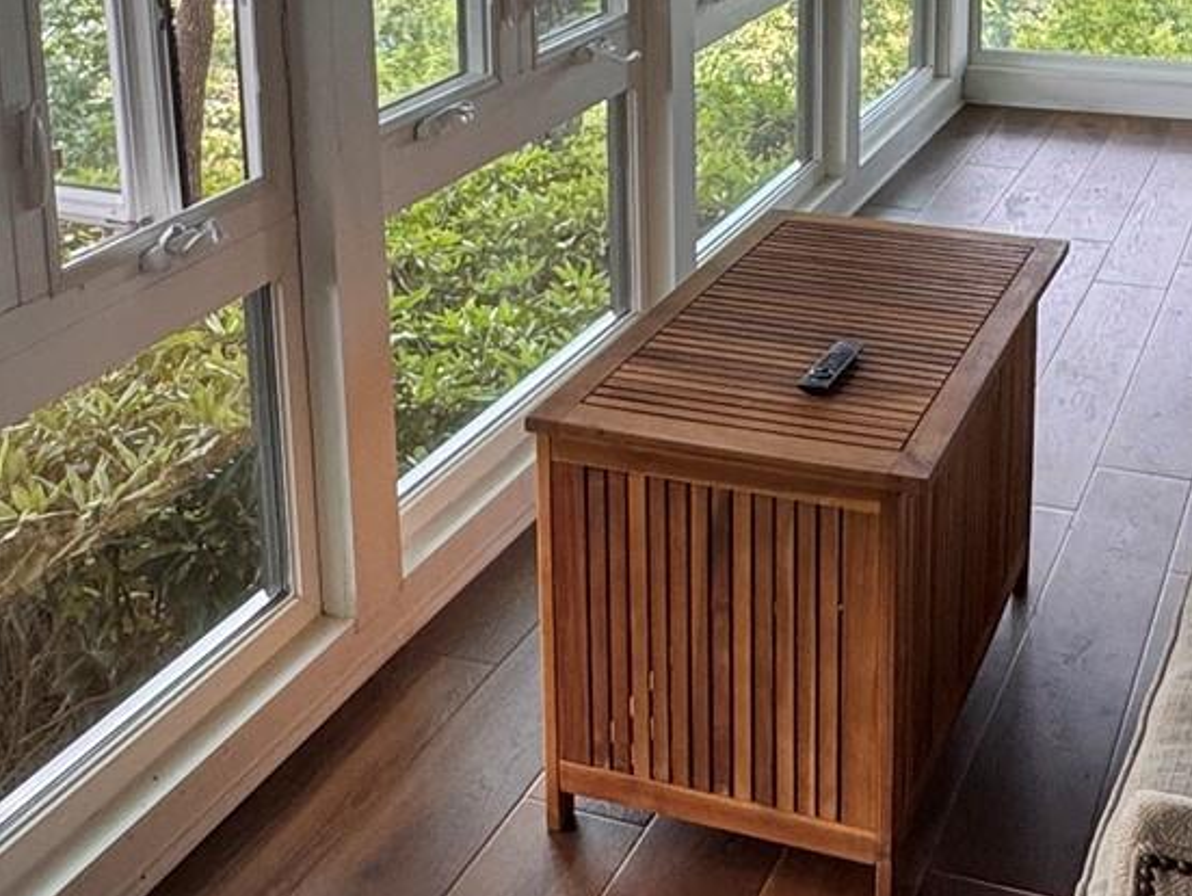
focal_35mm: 52
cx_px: 725
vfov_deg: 26.7
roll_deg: +0.2
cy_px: 30
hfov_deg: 36.6
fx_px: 1792
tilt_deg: -12.3
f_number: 2.2
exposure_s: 1/99
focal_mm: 2.22
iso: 50
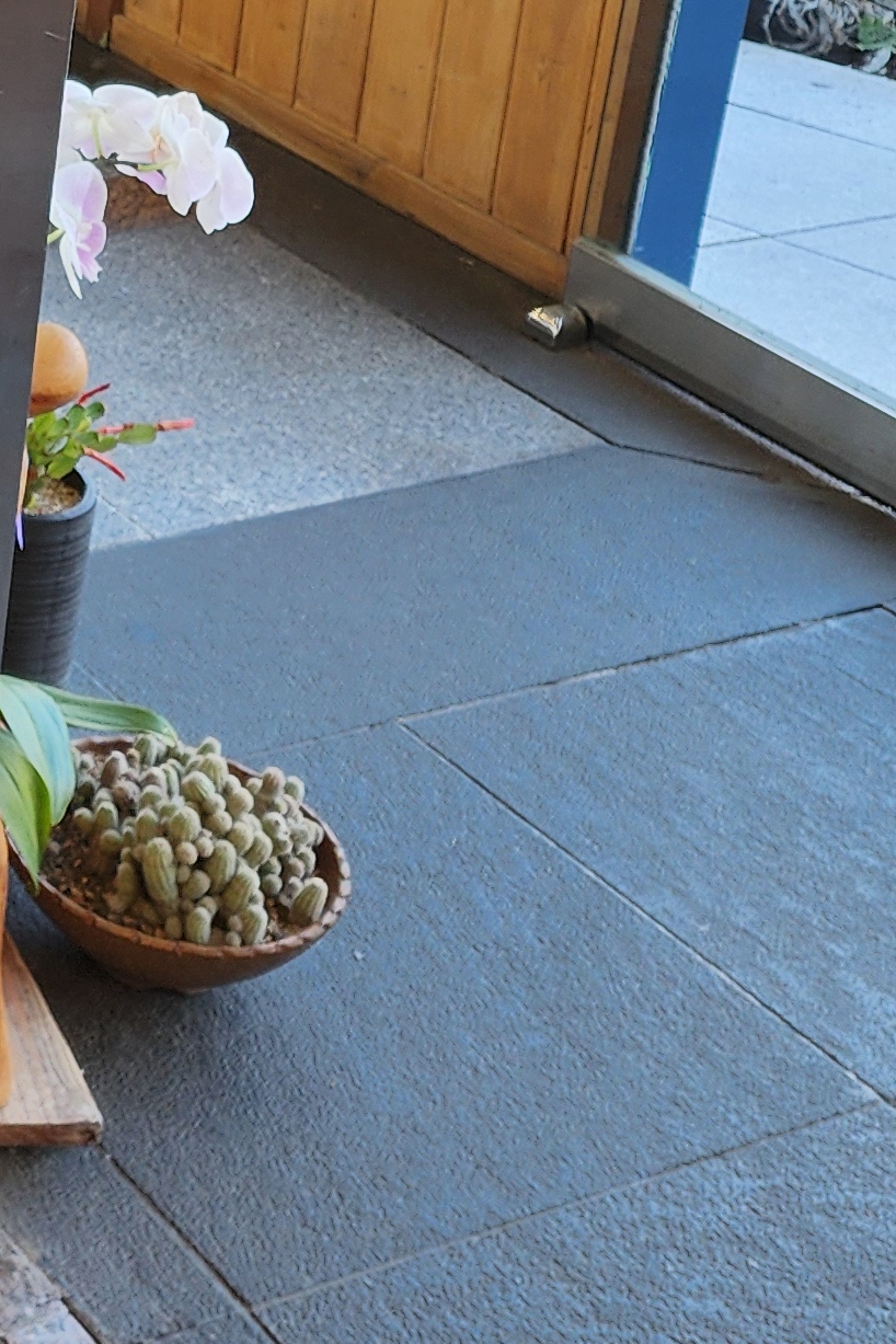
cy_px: -80
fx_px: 2912
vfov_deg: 24.5
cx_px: -824
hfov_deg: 14.8
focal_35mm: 78
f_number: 1.8
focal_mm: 6.4
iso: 64
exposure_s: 1/120
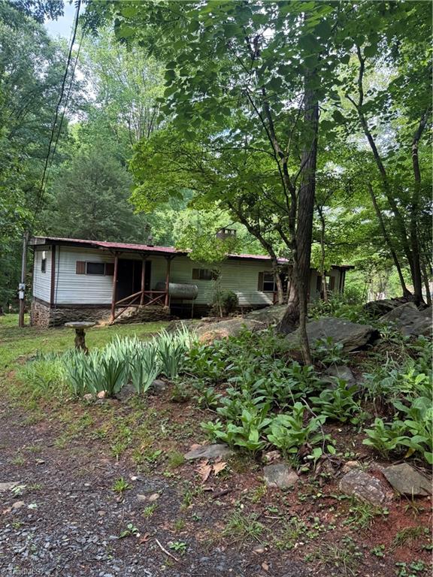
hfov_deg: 56.8
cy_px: 288
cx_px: 216
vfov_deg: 71.6
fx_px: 400
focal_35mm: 24
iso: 80
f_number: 1.78
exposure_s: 1/150
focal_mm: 6.76
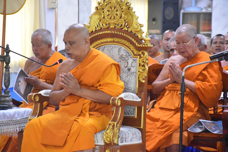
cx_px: 114
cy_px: 76
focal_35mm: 168
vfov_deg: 8.2
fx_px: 1064
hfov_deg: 12.2
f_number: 5.6
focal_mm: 112
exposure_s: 1/20
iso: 3200
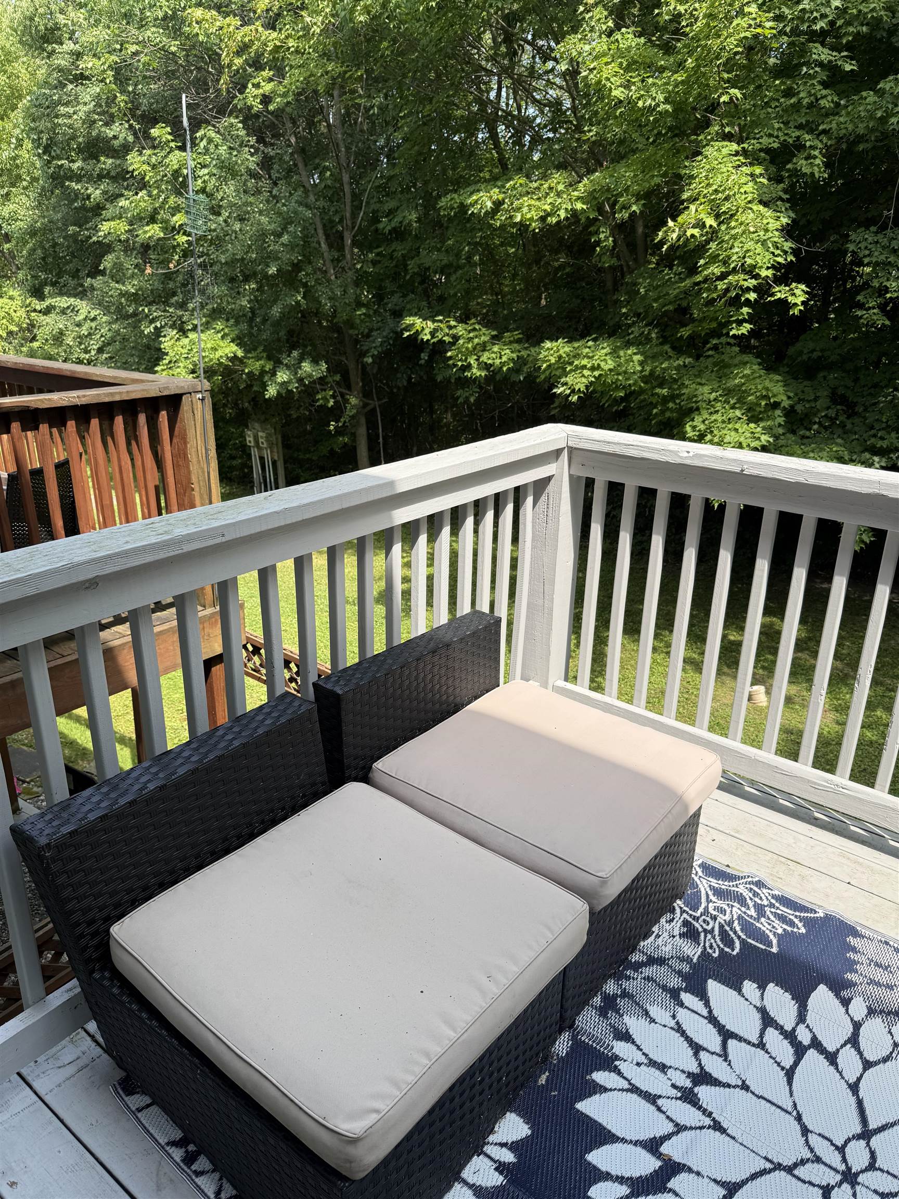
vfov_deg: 71.6
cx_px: 450
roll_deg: -0.8
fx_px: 831
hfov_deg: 56.8
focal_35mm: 24
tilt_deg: -22.2
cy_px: 600
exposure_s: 1/1493
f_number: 1.78
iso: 80
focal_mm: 6.76
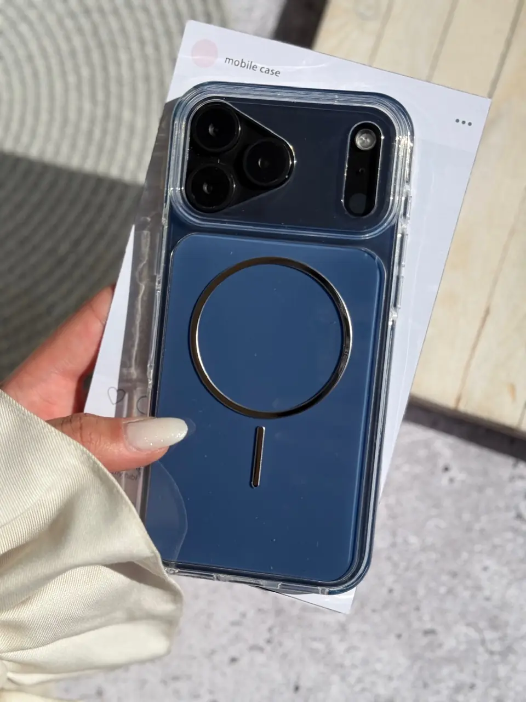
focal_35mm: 48
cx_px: 263
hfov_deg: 30.3
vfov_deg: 39.7
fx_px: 972
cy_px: 351
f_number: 1.78
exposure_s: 1/6024
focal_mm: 6.76
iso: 100
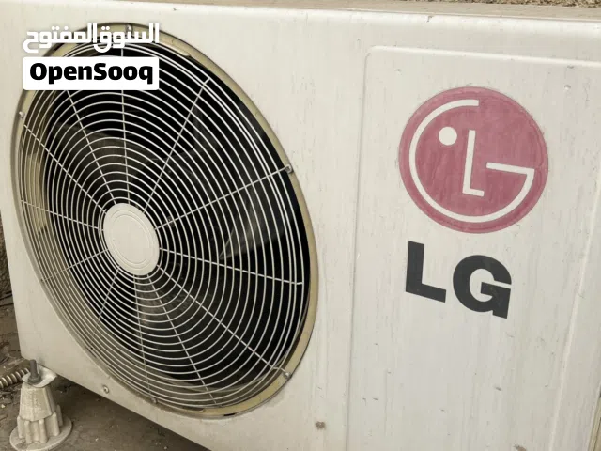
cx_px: 300
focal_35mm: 26
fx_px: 451
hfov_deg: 67.3
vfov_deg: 53.1
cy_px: 226
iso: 50
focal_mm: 5.7
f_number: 1.5
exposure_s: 1/2208
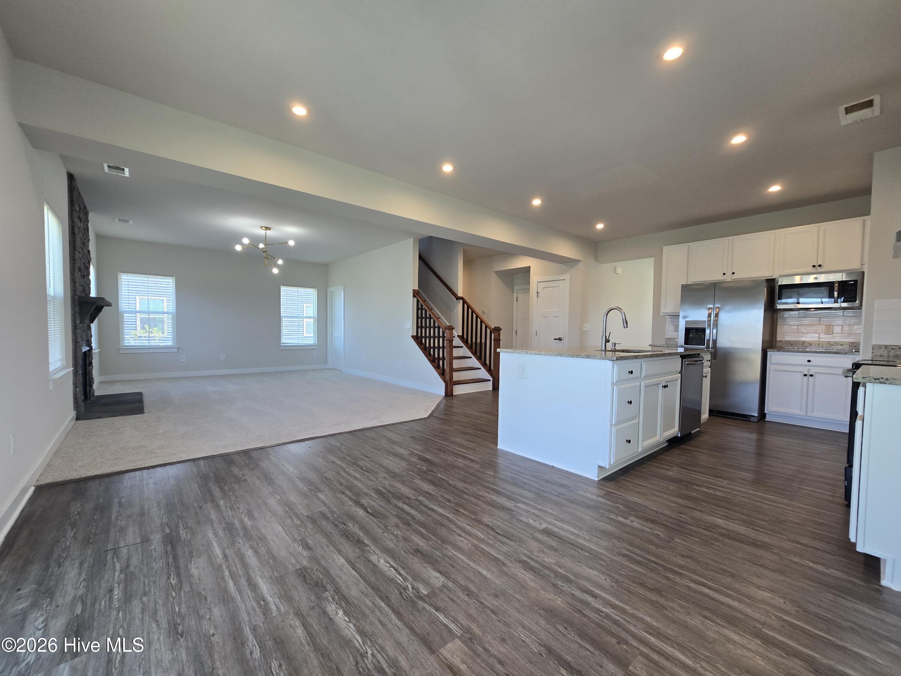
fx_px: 338
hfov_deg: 106.2
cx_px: 450
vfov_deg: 89.9
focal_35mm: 13
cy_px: 338
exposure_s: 1/60
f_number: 2.2
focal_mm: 2.2
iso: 64
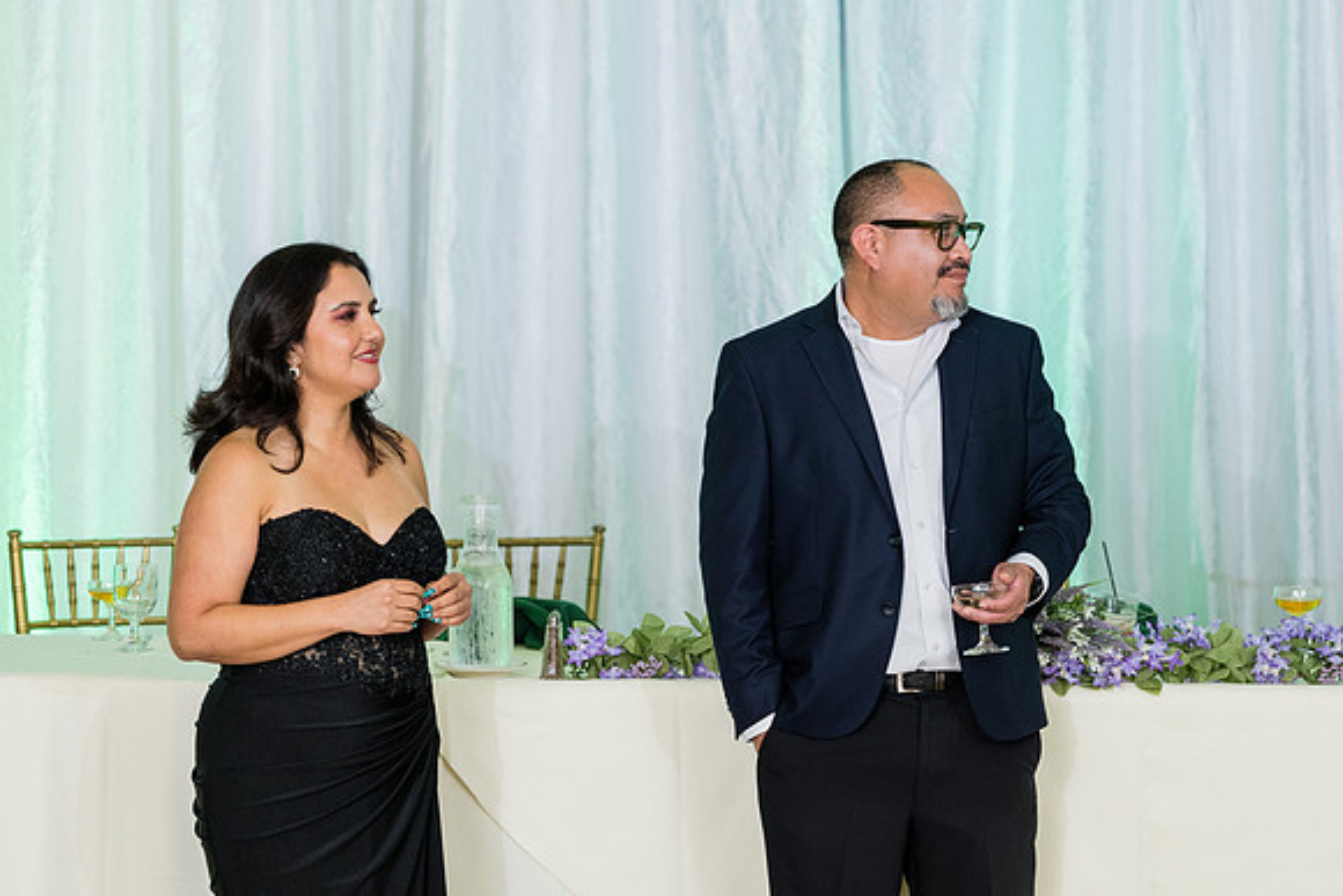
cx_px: 672
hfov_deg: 20.0
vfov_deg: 13.4
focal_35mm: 102
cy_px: 448
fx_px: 3806
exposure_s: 1/250
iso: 1600
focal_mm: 102
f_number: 2.8
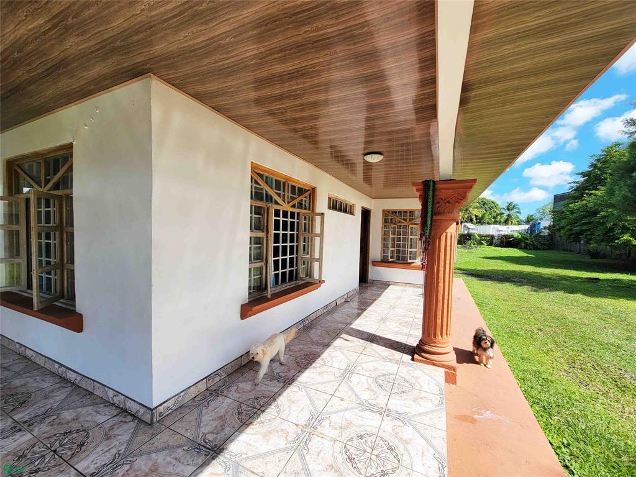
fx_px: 239
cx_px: 318
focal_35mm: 13
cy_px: 238
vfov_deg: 89.9
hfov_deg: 106.2
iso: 50
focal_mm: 2.2
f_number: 2.2
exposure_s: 1/1093
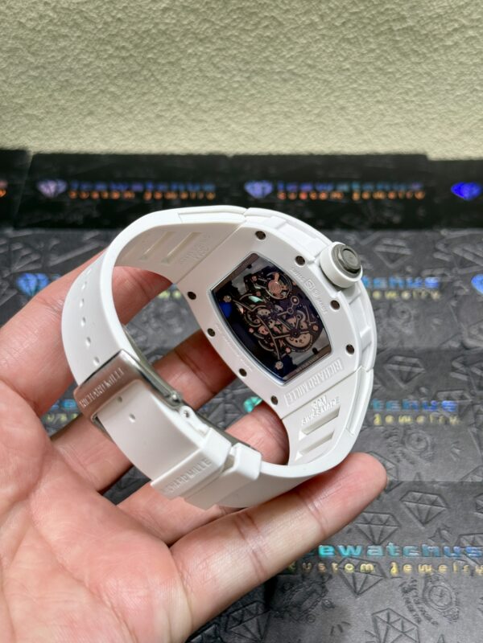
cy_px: 322
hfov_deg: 30.3
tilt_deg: -47.3
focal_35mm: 48
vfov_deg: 39.7
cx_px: 242
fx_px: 893
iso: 50
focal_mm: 6.76
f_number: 1.78
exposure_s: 1/100
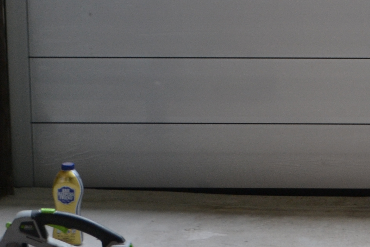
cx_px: 493
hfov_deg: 9.9
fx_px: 2086
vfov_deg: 6.7
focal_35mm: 203
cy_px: -45
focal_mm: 40
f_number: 5.6
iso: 360
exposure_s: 1/125
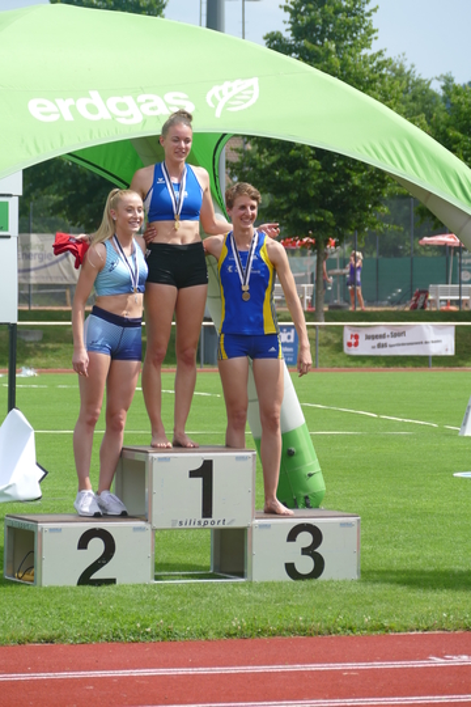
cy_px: 354
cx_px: 236
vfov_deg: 9.3
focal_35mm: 221
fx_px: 4337
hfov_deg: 6.2
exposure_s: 1/800
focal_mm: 80.51
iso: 125
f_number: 4
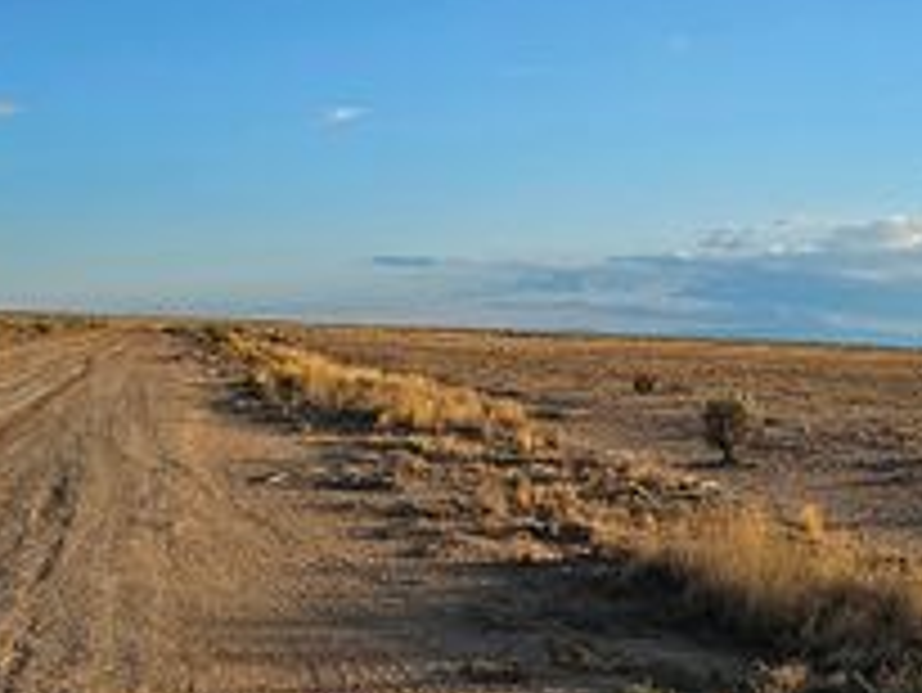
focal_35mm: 56
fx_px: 1492
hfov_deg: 33.9
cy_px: 92
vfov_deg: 25.5
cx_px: 634
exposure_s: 1/1208
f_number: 1.7
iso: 20
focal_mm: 6.3
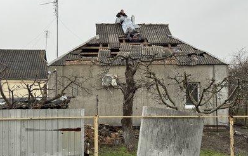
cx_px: 124
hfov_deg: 38.8
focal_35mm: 52
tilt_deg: +2.3
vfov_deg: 24.9
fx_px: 352
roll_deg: +0.3
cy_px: 80
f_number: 1.78
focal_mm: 6.76
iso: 50
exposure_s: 1/191
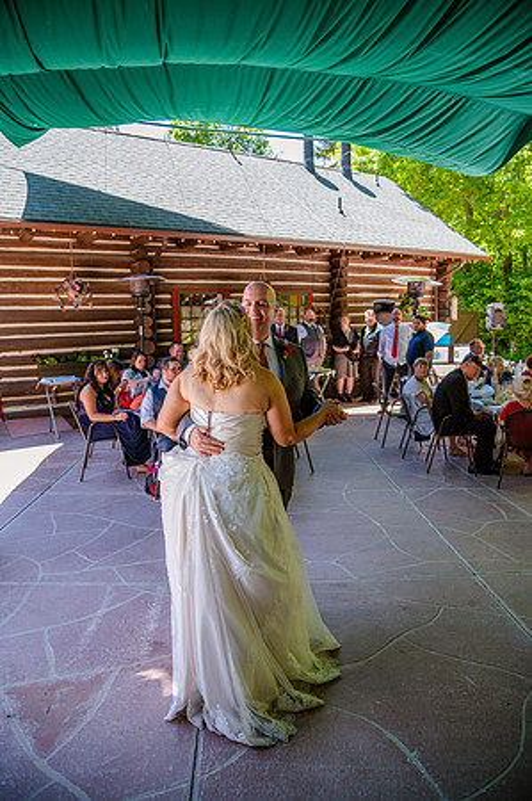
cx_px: 266
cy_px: 400
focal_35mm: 24
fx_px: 533
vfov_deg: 73.8
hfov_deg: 53.0
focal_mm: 24
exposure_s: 1/200
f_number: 4
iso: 320
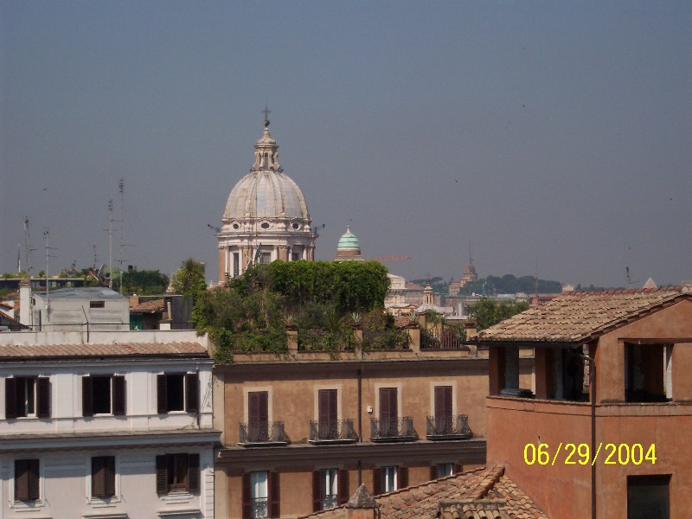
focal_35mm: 114
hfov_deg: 17.3
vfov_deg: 13.0
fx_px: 2279
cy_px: 260
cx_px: 346
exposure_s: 1/500
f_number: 8
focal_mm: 24
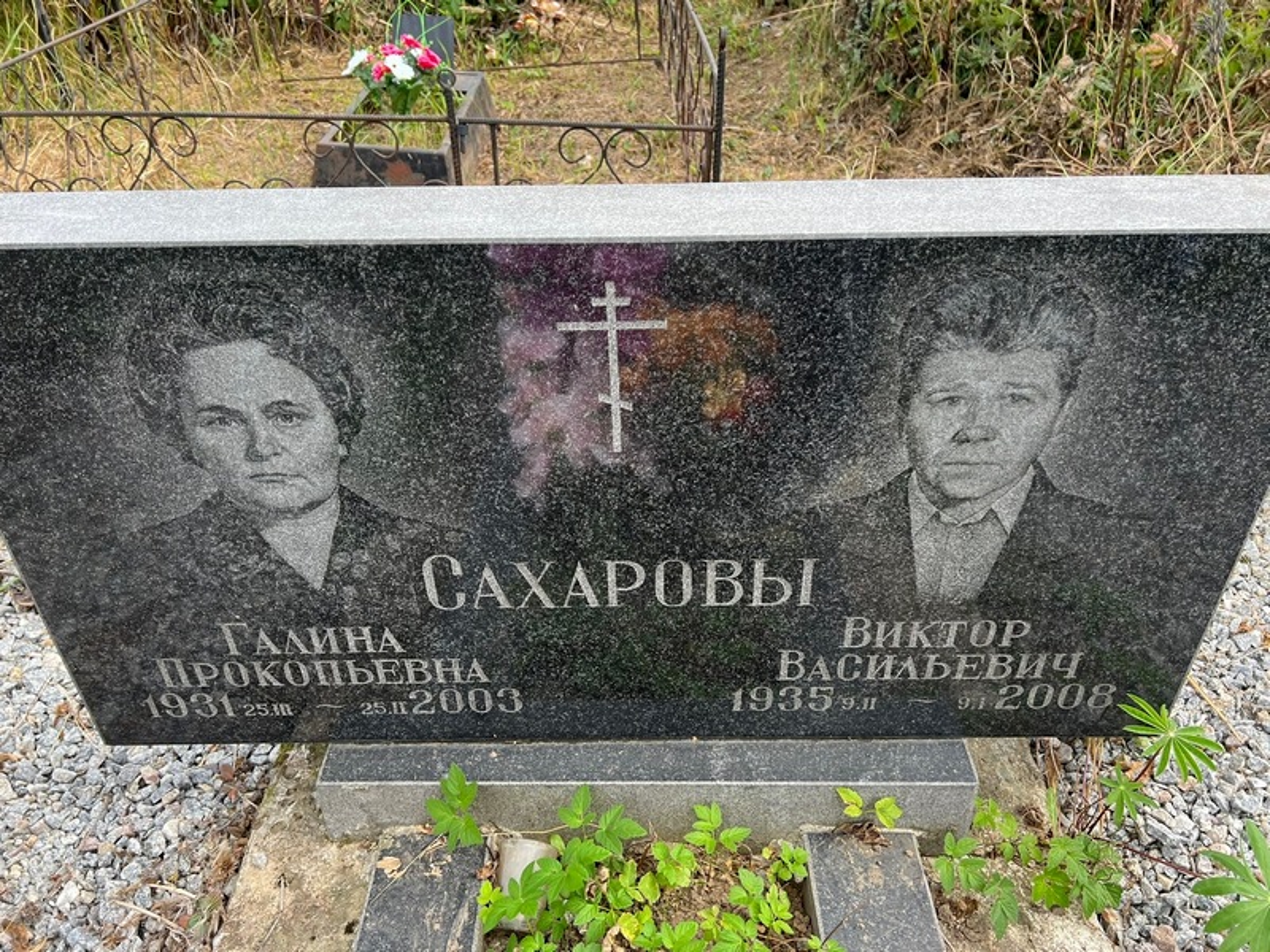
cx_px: 635
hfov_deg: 67.3
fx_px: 954
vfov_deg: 53.1
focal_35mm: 26
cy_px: 476
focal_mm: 5.7
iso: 50
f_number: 1.5
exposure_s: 1/427
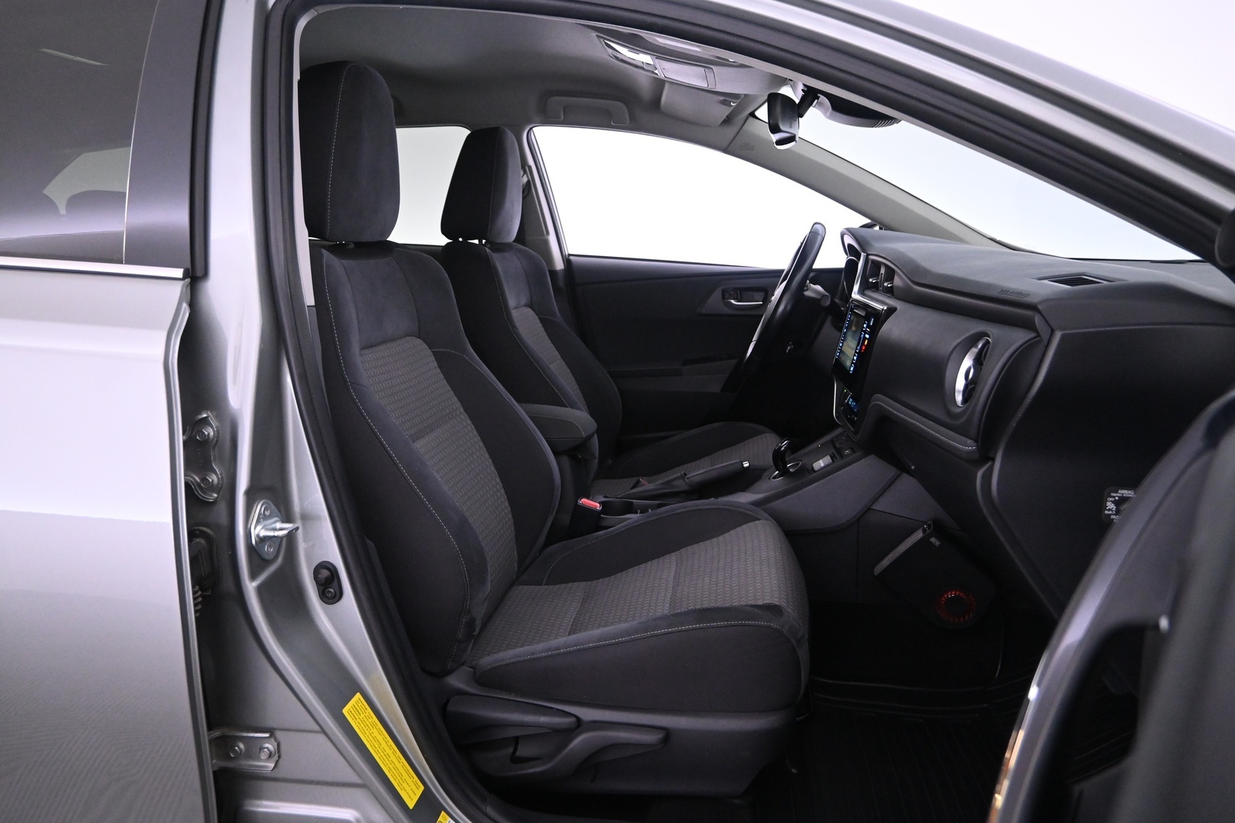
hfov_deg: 73.7
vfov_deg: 53.1
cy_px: 412
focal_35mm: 24
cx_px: 618
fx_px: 823
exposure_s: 1/50
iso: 3200
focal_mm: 16
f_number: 3.5
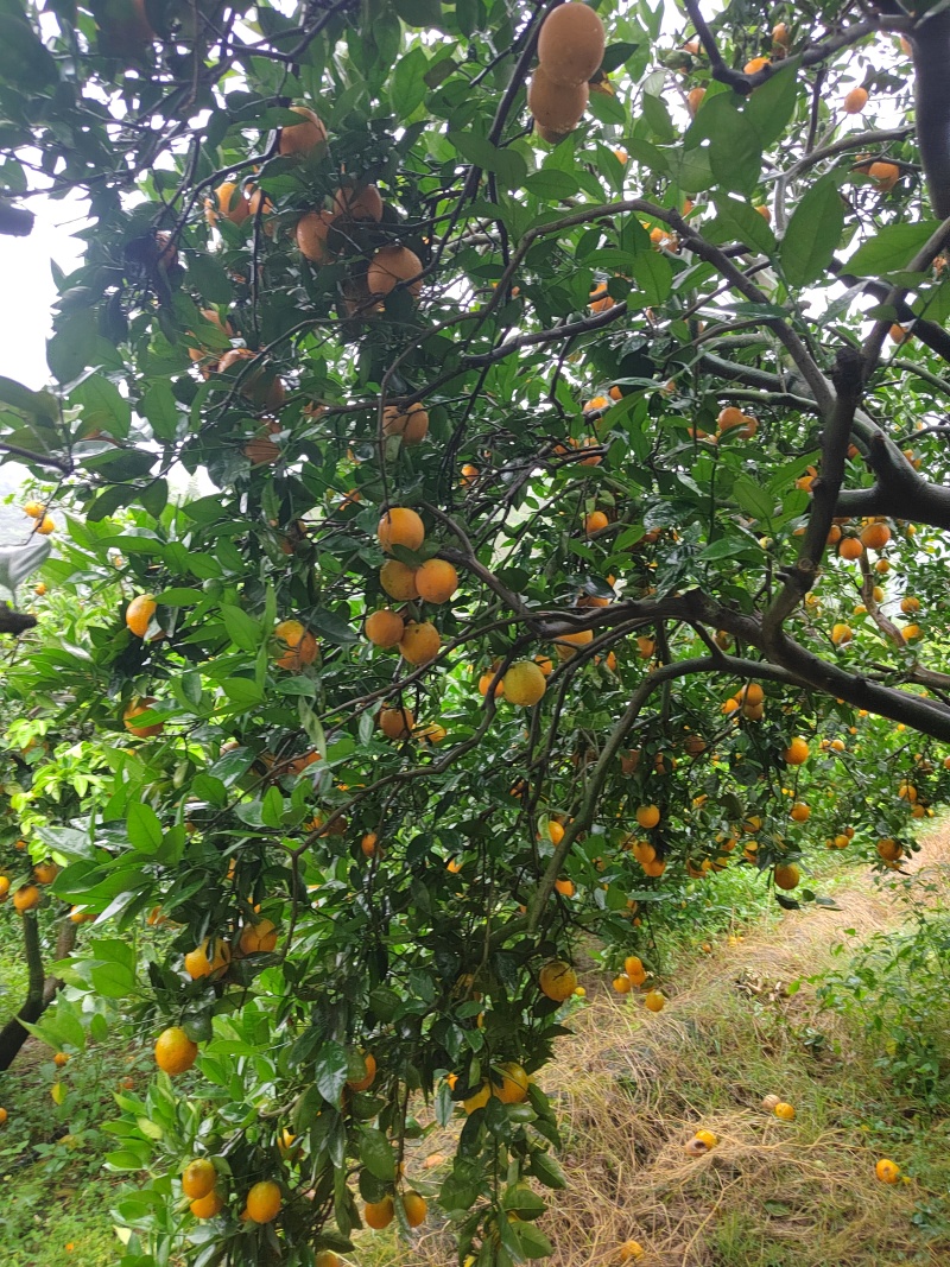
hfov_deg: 58.9
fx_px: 842
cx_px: 475
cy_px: 634
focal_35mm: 23
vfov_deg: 73.9
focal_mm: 5.52
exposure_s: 1/50
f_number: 1.9
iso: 859
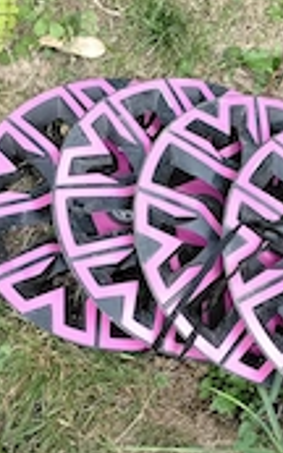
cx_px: 217
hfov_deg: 19.5
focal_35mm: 66
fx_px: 815
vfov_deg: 31.1
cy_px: 251
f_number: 1.8
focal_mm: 4.05
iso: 278
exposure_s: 1/100
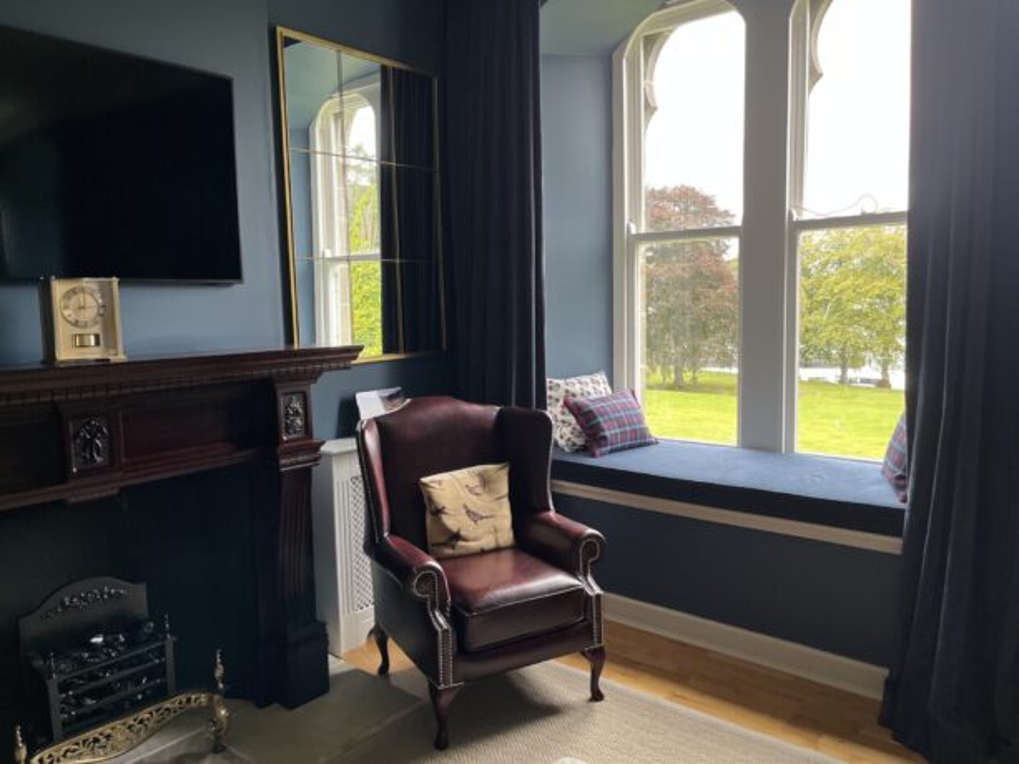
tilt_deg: -3.7
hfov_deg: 67.3
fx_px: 766
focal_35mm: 26
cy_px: 382
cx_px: 510
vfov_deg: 53.1
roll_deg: +1.8
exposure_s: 1/121
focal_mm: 5.1
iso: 125
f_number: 1.6
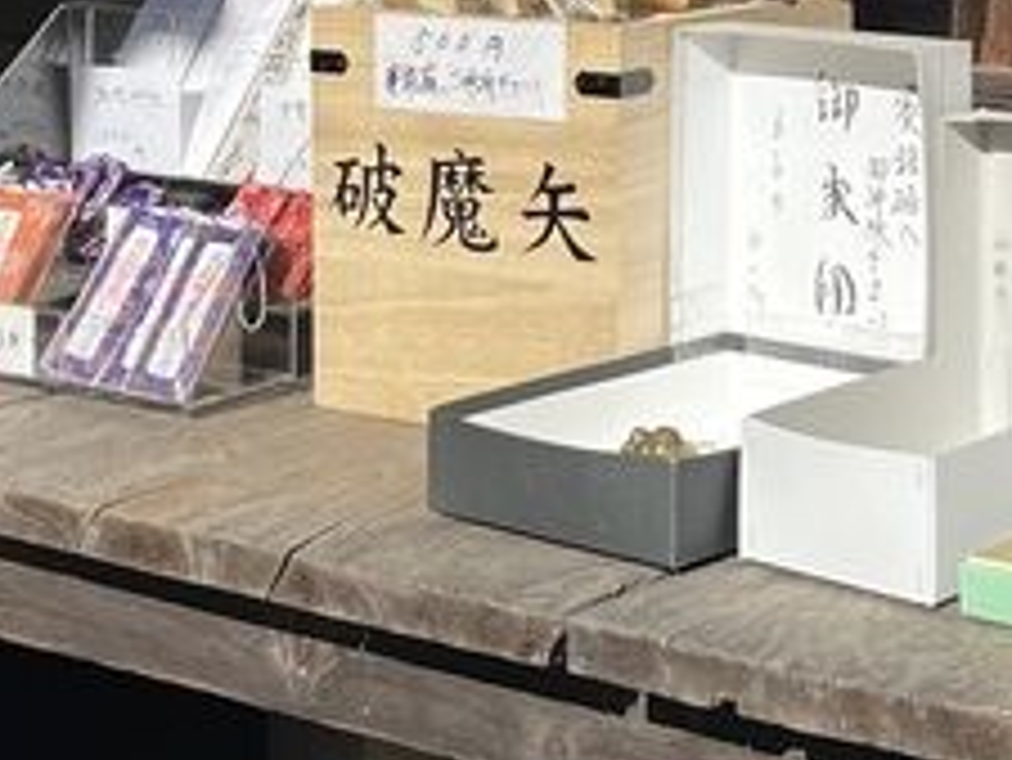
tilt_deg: -2.3
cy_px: -236
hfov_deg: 20.3
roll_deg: -0.1
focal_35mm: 94
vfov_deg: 15.0
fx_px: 2750
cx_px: 992
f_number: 1.6
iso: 50
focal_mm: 5.1
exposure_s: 1/4651
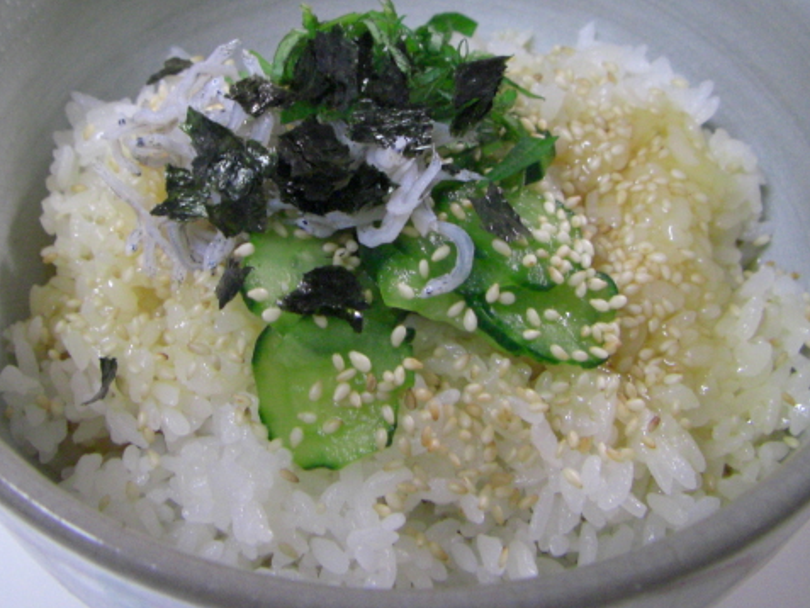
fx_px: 1194
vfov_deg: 28.4
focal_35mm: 51
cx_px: 397
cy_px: 212
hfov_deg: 37.5
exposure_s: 1/20
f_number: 3.4
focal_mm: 6.3
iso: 400
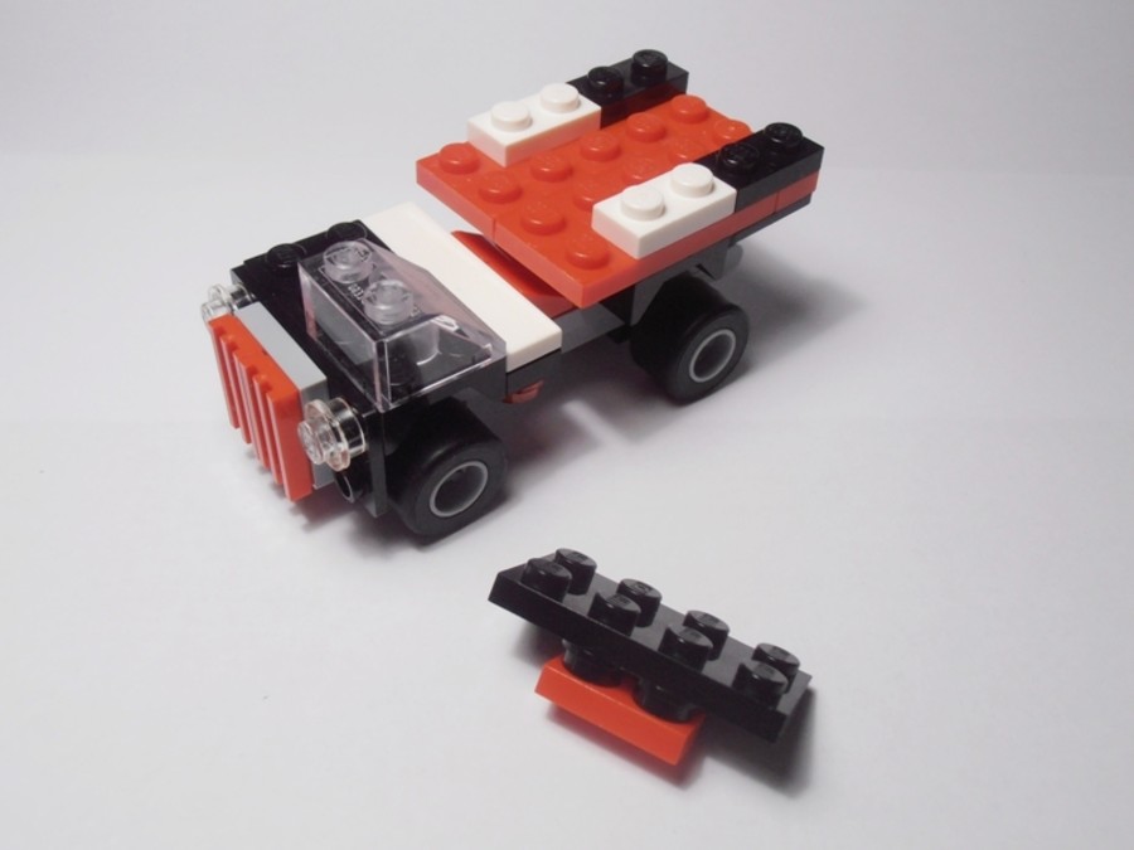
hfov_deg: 50.1
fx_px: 1212
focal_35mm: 37
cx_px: 567
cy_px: 425
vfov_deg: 38.7
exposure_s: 1/50
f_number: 3.9
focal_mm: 6.61
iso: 80
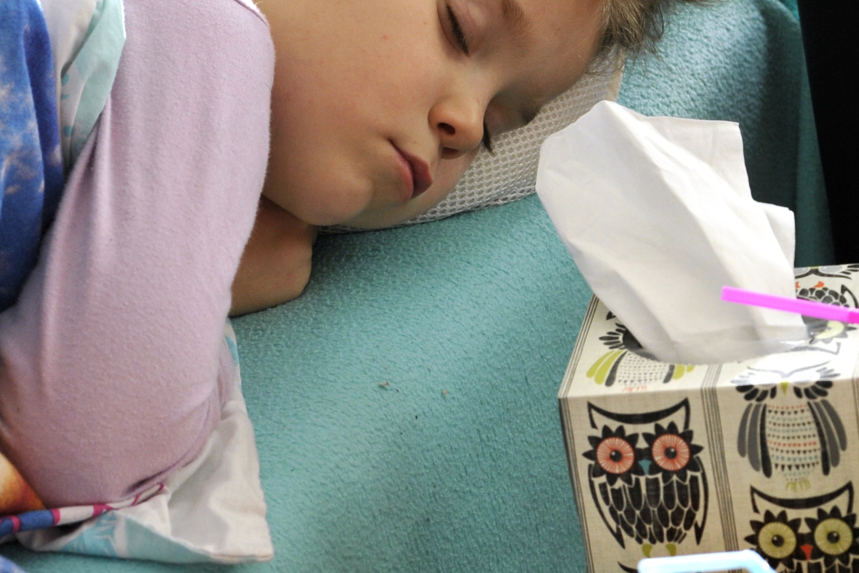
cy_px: 311
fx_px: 5798
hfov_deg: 8.4
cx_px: -9
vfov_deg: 5.7
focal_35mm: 243
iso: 1250
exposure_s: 1/250
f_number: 8
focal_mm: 105
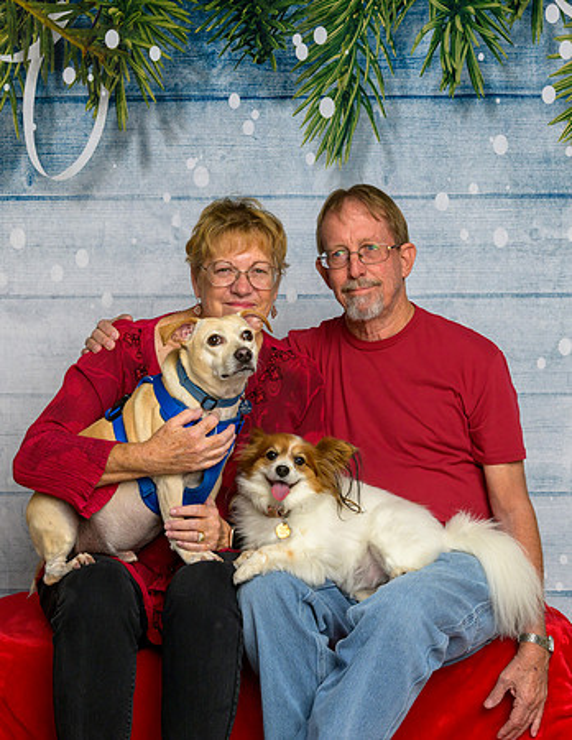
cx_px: 302
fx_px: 1375
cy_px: 392
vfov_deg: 30.1
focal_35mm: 64
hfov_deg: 23.5
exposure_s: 1/160
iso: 400
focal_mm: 42
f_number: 10
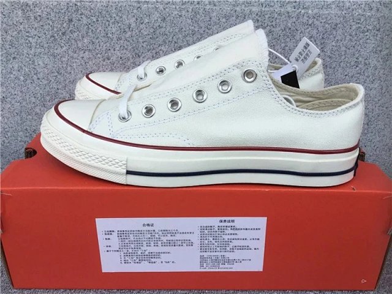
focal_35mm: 31
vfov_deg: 45.4
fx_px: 351
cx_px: 196
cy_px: 147
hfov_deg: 58.4
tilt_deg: -24.7
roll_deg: -1.4
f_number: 2.4
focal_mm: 3.3
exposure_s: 1/637
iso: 25
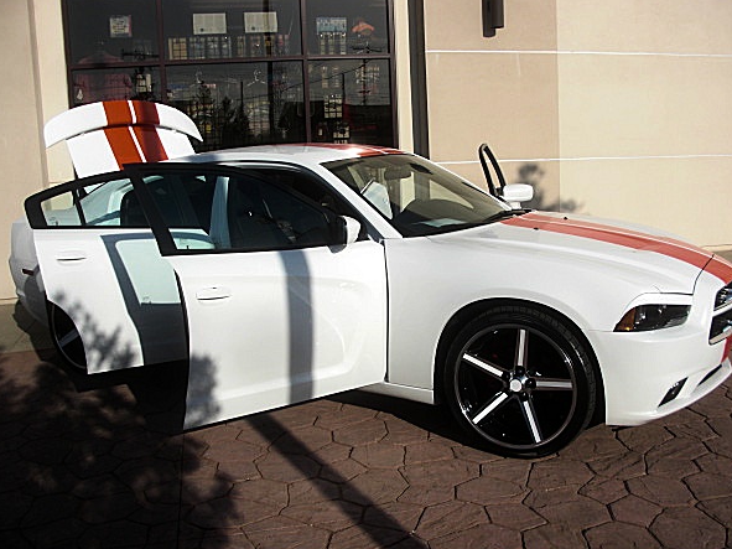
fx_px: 825
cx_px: 381
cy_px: 283
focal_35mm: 39
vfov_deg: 36.8
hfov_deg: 47.9
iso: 50
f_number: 7.9
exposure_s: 1/200
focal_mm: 6.3
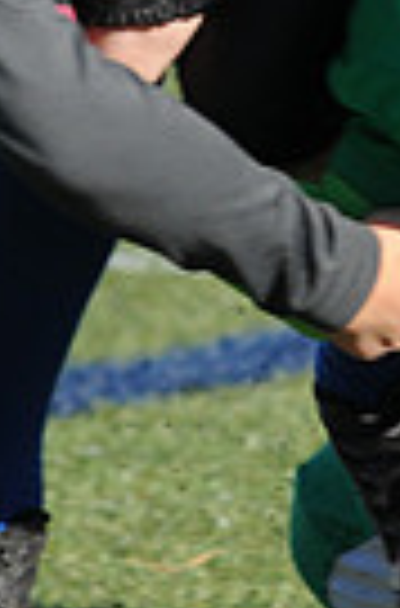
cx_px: 272
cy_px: -536
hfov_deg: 0.7
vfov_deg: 1.1
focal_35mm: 1936
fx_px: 32516
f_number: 7.1
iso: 200
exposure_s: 1/500
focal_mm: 300
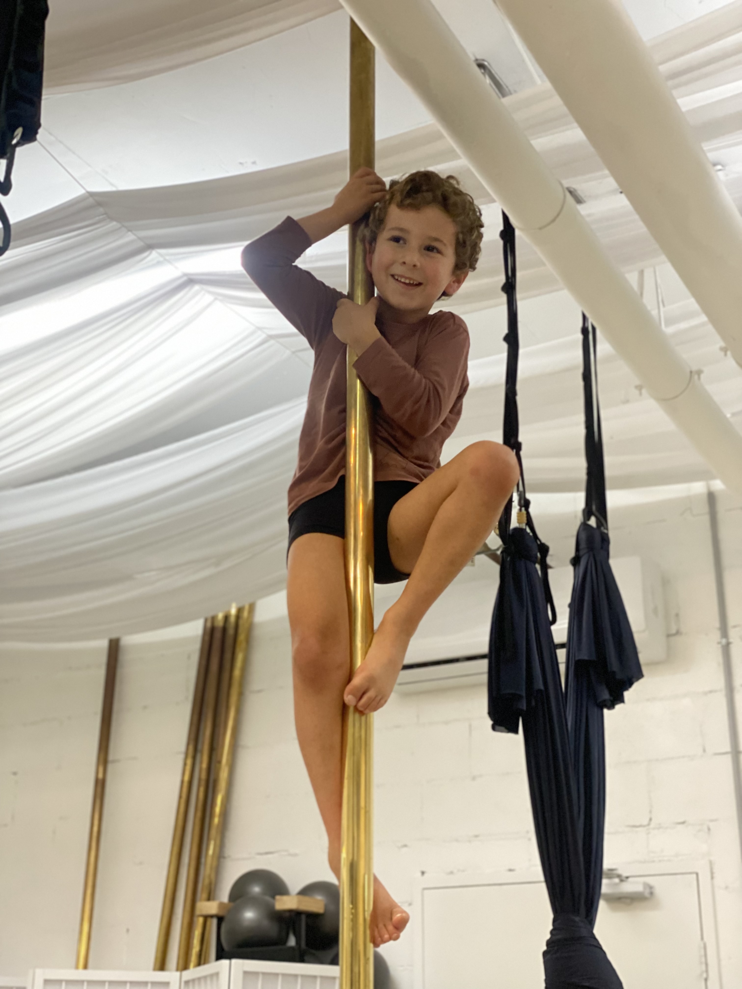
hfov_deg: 28.0
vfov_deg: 36.8
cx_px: 371
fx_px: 1486
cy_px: 494
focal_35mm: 52
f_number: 2
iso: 200
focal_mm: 6
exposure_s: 1/100
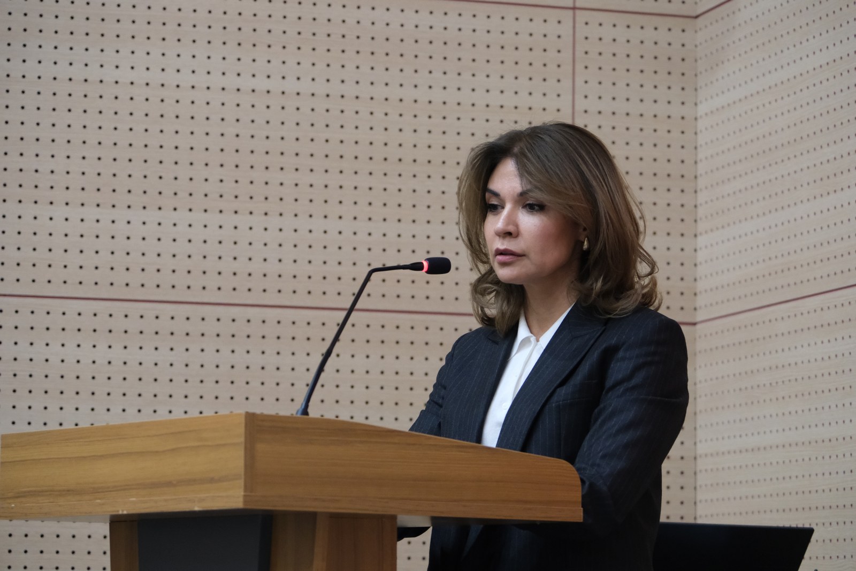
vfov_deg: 11.4
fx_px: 2853
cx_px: 428
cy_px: 286
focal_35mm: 120
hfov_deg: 17.1
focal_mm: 80
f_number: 4
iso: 3200
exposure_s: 1/50
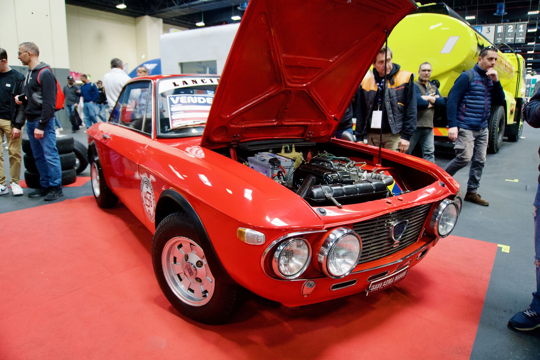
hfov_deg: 73.7
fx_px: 360
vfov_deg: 53.1
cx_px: 270
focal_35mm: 24
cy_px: 180
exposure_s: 1/160
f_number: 3.5
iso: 2000
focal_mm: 16
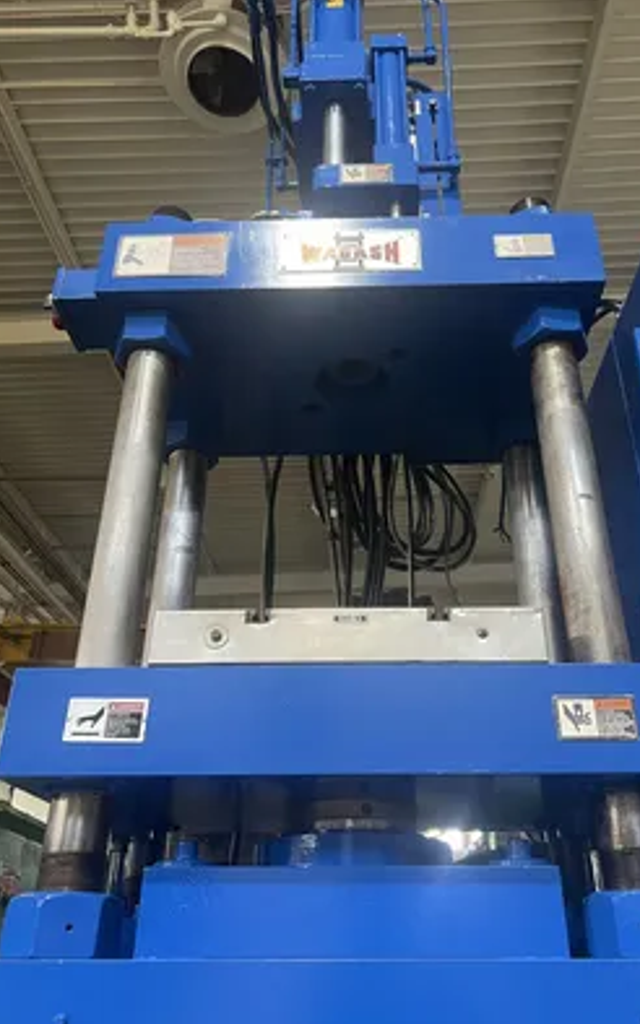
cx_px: 359
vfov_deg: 66.5
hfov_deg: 44.4
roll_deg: -0.9
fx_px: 782
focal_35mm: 28
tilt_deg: +28.5
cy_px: 512
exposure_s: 1/60
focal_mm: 5.7
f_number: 1.5
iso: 160
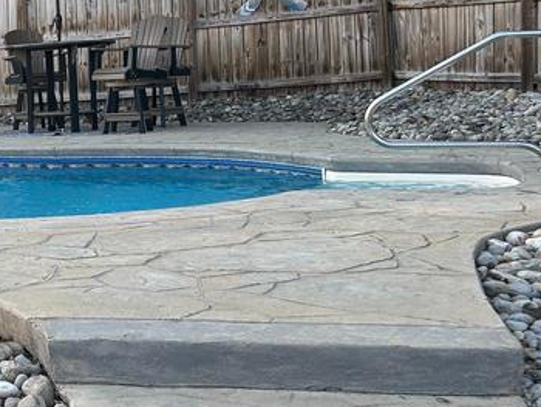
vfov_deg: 19.3
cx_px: -107
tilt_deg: -3.1
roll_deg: +2.9
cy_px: 135
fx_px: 1189
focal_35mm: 76
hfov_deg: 23.5
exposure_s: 1/404
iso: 50
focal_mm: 5.7
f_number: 1.5
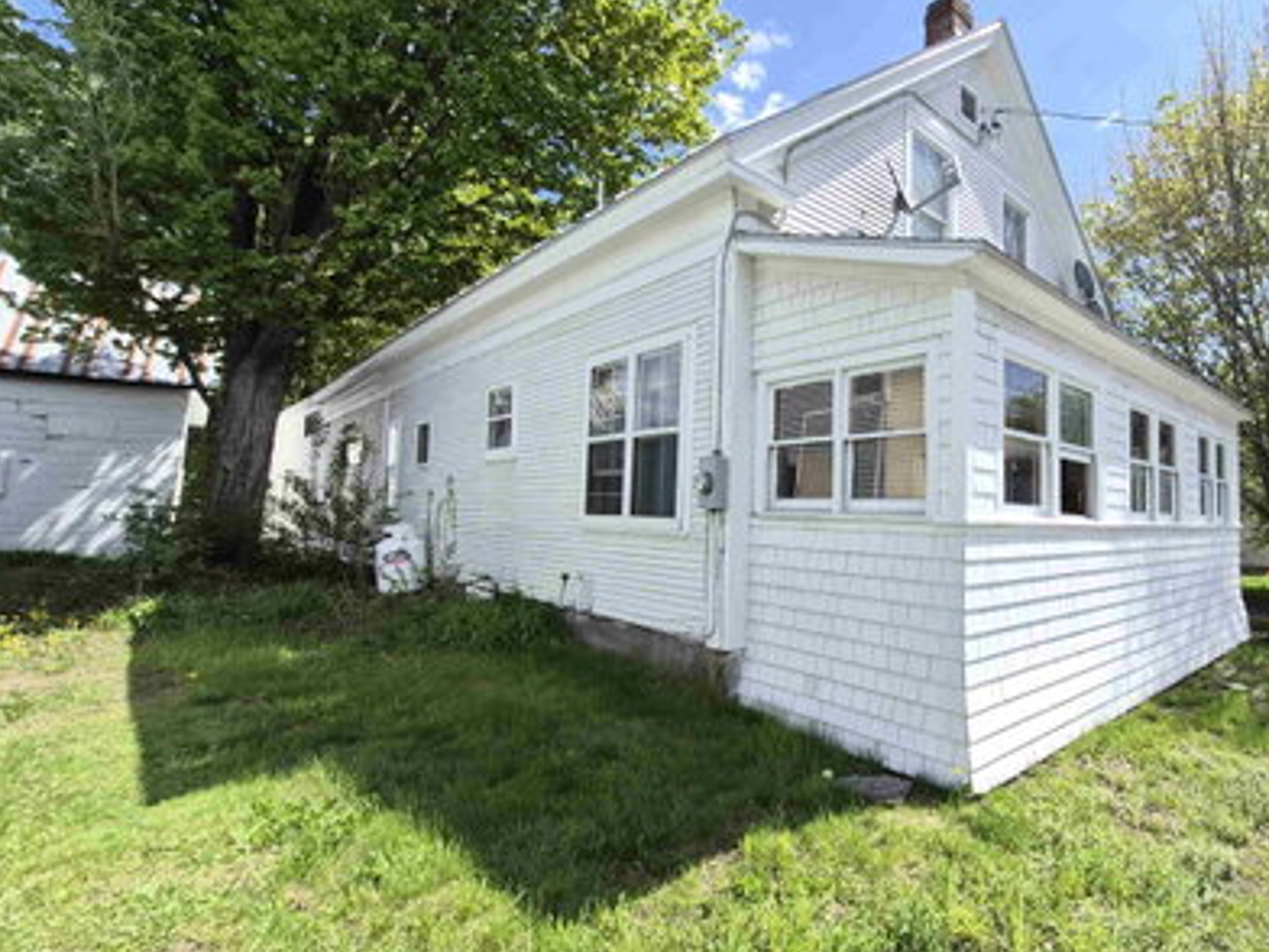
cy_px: 463
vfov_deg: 74.7
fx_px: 623
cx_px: 796
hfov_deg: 89.1
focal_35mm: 17
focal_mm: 1.7
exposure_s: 1/662
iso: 25
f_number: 2.2
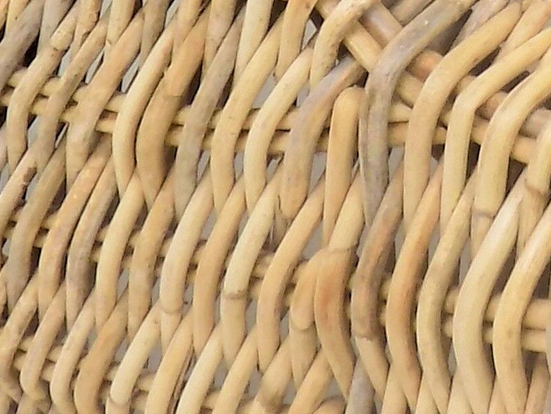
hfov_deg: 13.0
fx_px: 2341
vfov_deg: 9.6
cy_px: -328
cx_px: 707
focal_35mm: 147
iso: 80
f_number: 3.1
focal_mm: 4
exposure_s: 1/30
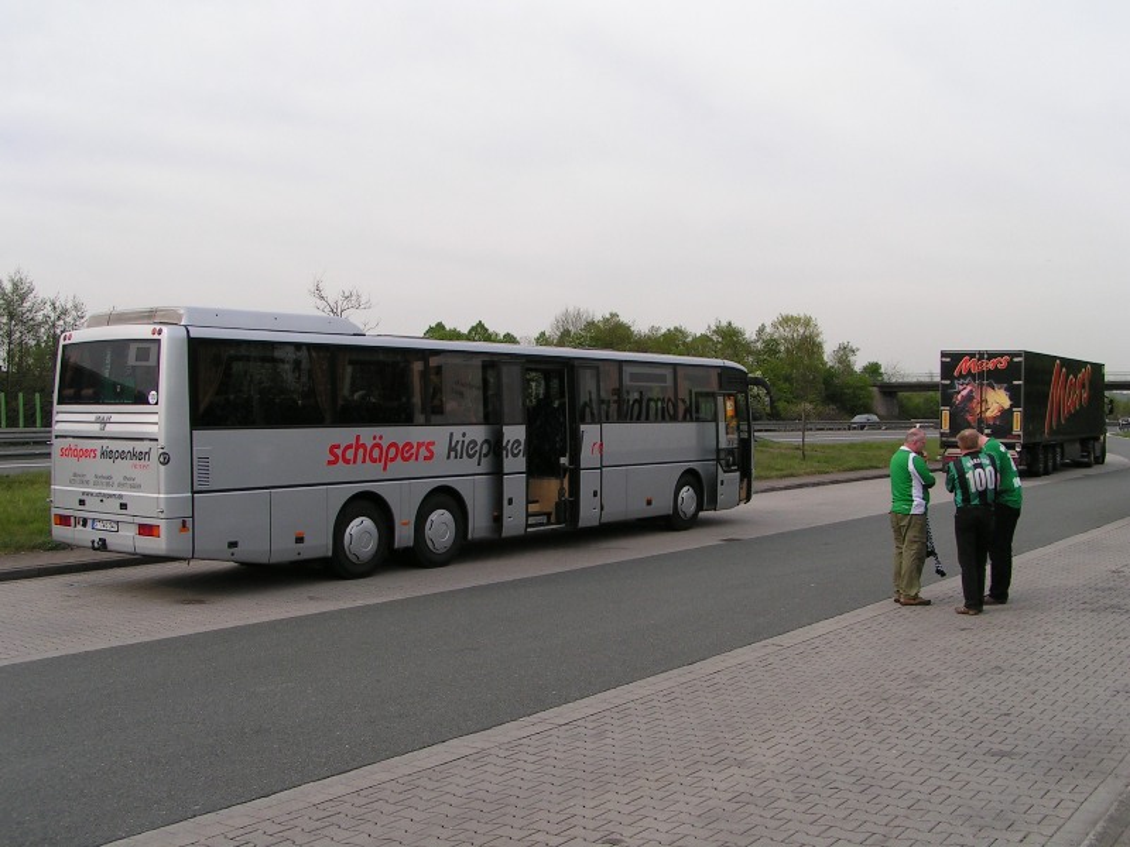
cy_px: 424
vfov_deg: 37.7
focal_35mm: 38
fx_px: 1240
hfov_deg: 49.0
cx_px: 565
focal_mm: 5.8
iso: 50
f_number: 5.6
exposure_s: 1/200
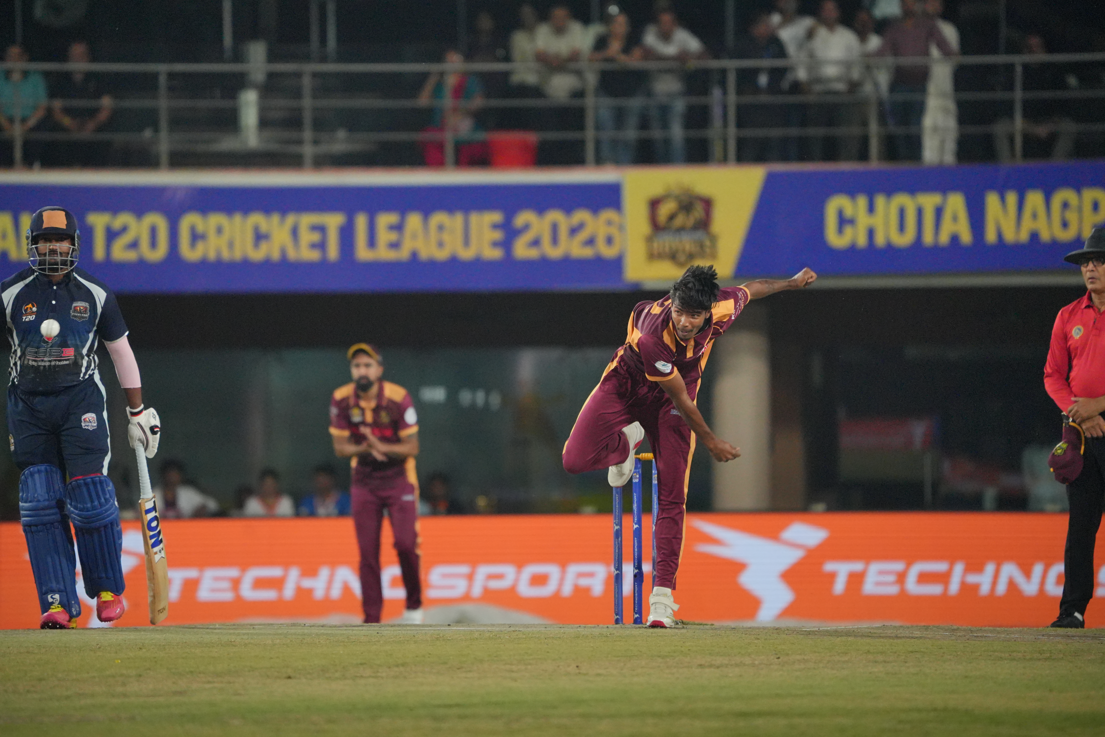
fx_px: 18415
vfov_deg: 2.3
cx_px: 552
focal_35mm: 600
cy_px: 368
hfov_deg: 3.4
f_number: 6.3
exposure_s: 1/2000
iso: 5000
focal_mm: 600
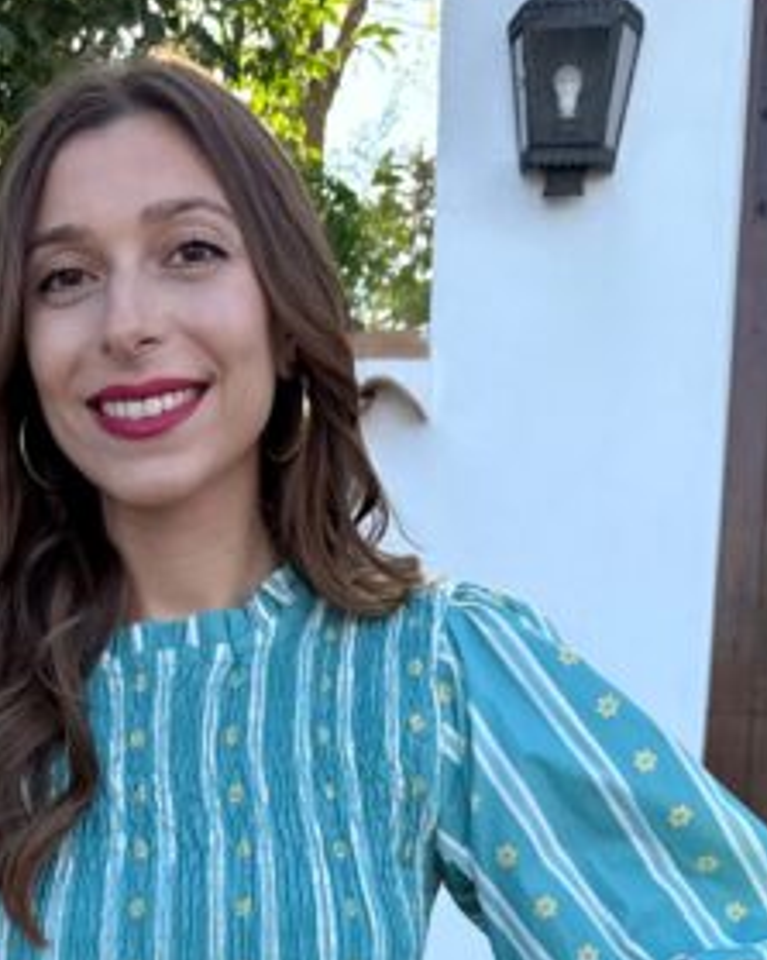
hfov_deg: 26.6
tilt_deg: -12.0
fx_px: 1590
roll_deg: -0.9
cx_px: 141
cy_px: 1096
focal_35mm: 56
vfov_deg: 29.7
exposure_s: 1/589
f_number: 1.78
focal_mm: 6.76
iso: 80
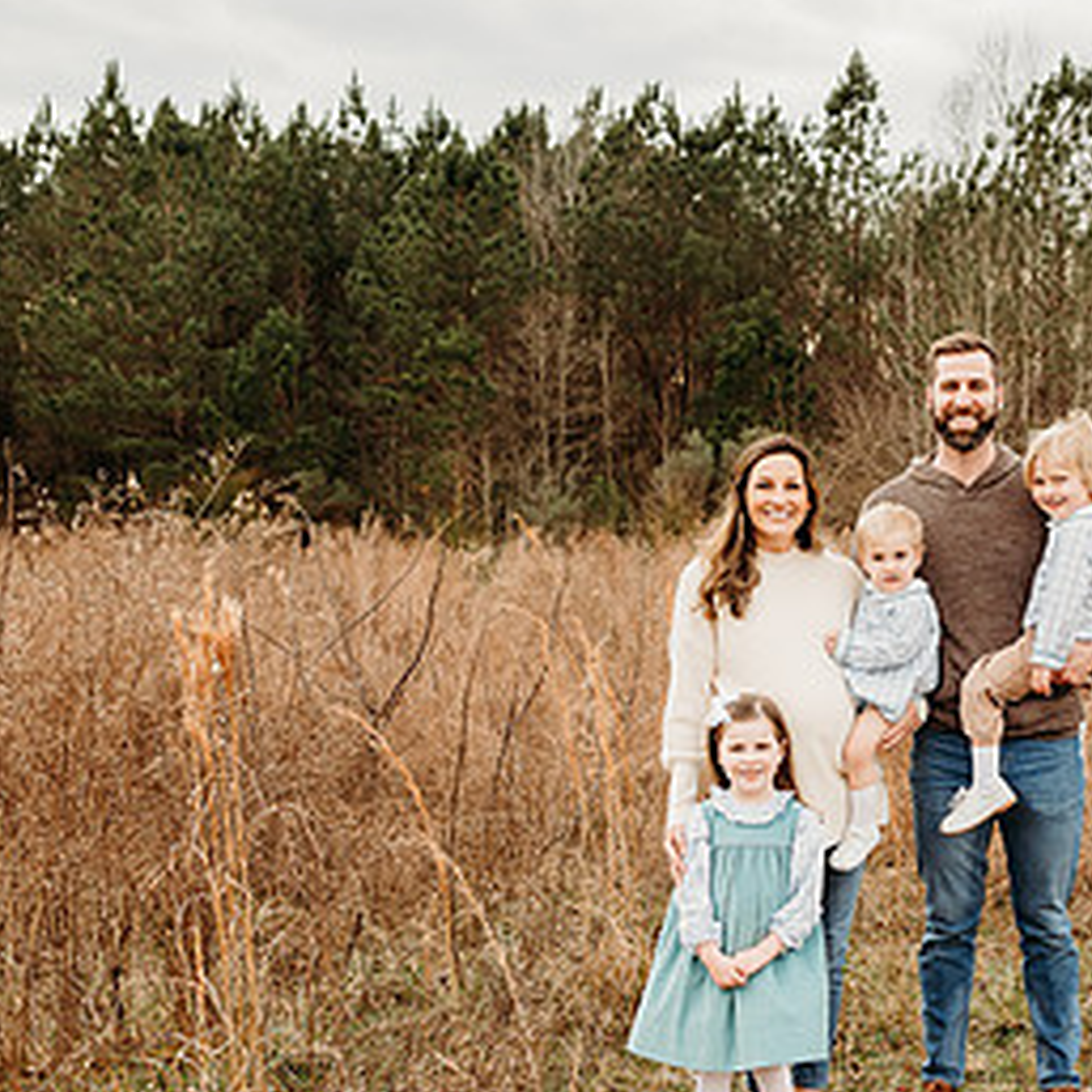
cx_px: 914
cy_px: 661
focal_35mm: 46
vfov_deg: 36.6
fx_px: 1642
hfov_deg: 35.3
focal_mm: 24
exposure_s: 1/400
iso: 160
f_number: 3.2
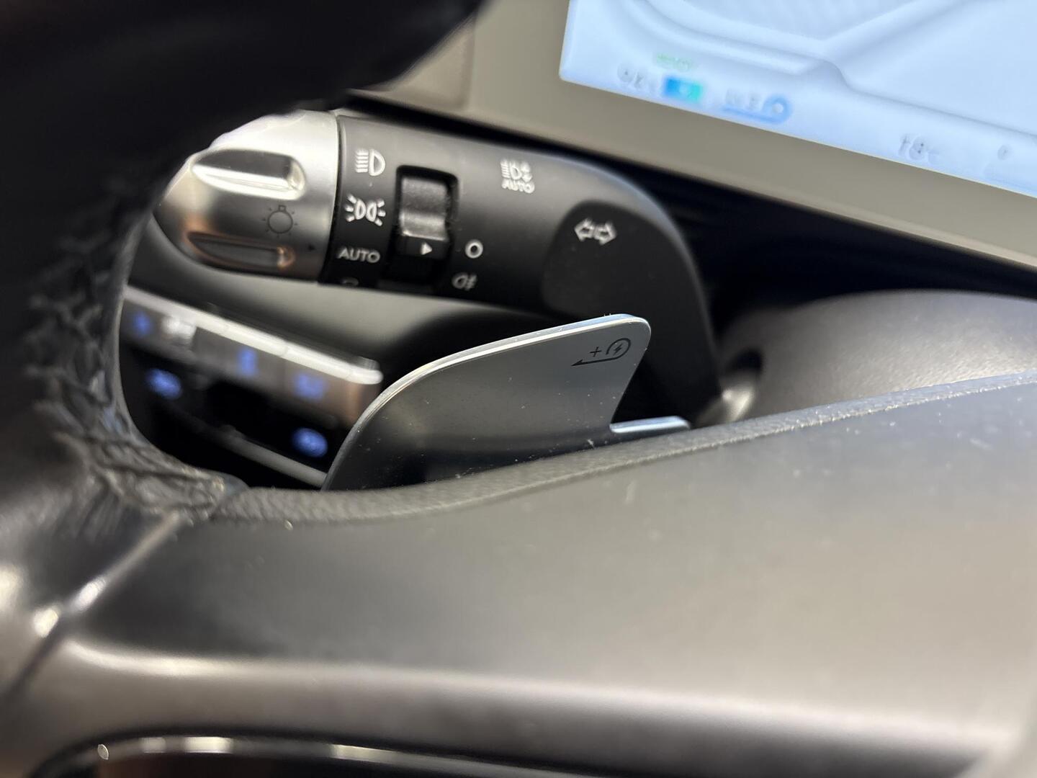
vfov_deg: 53.1
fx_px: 779
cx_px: 518
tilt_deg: -50.4
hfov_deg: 67.3
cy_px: 389
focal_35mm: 26
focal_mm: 5.96
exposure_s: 1/33
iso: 500
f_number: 1.6
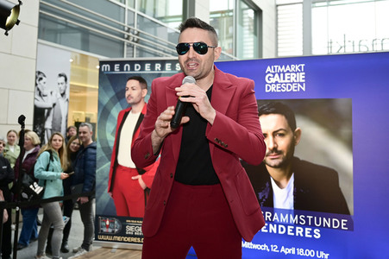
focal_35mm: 30
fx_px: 329
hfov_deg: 61.1
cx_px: 194
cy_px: 130
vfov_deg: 42.9
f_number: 3.2
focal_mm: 30.5
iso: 640
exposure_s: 1/200
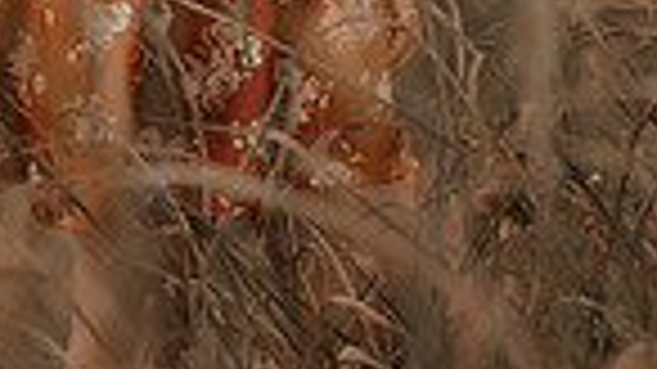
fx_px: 8812
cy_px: -626
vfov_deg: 2.4
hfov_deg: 4.3
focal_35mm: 506
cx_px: 256
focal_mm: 105
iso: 125
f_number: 1.6
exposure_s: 1/500
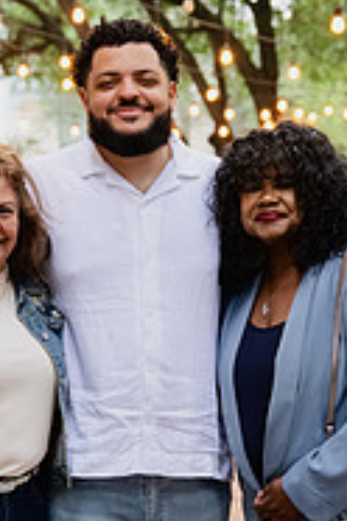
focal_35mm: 114
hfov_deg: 12.0
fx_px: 1648
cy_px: 378
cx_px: 126
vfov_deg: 17.9
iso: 3200
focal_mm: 47
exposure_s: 1/160
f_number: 3.5
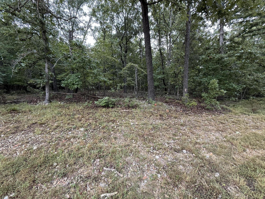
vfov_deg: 85.7
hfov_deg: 102.1
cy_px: 100
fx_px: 107
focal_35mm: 14
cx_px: 132
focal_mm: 2.22
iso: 160
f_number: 2.2
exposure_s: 1/99
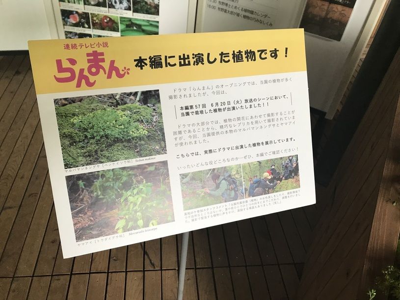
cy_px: 150
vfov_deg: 49.7
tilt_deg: -41.7
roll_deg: -5.8
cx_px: 200
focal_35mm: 28
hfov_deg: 63.5
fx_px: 324
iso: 25
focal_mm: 3.99
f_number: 1.8
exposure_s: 1/40
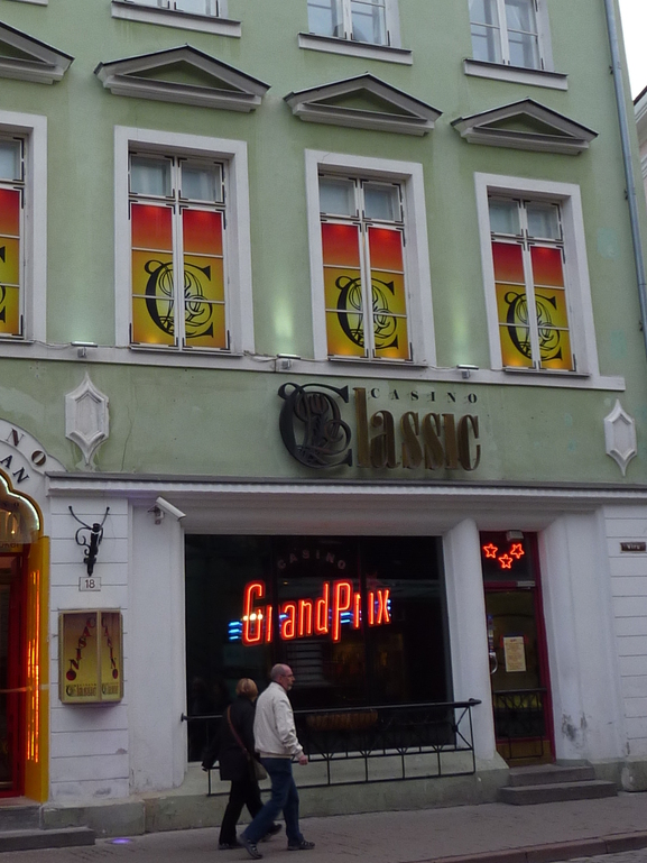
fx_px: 1296
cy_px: 310
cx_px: 260
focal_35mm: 52
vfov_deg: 36.5
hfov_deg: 28.0
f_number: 3.3
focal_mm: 4.1
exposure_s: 1/80
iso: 80
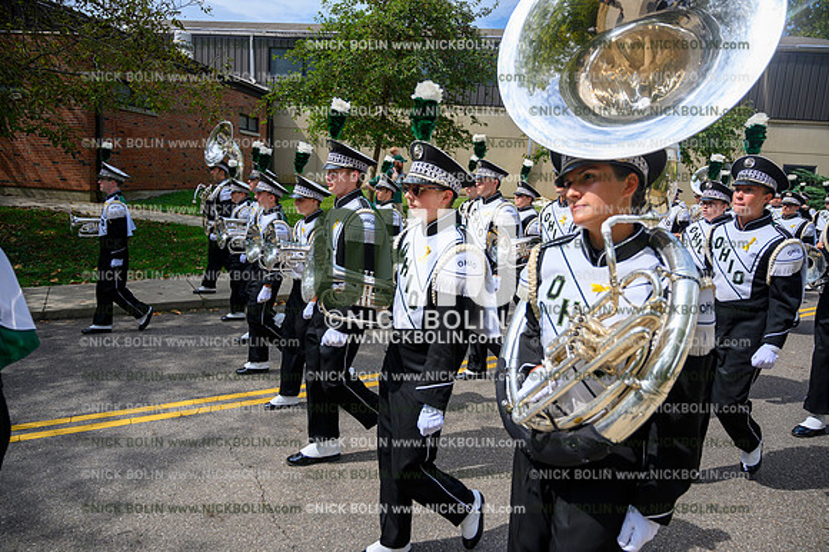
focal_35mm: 24
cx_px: 414
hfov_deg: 73.8
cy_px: 276
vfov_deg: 53.1
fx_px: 552
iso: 100
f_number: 4
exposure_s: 1/1250
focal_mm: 24
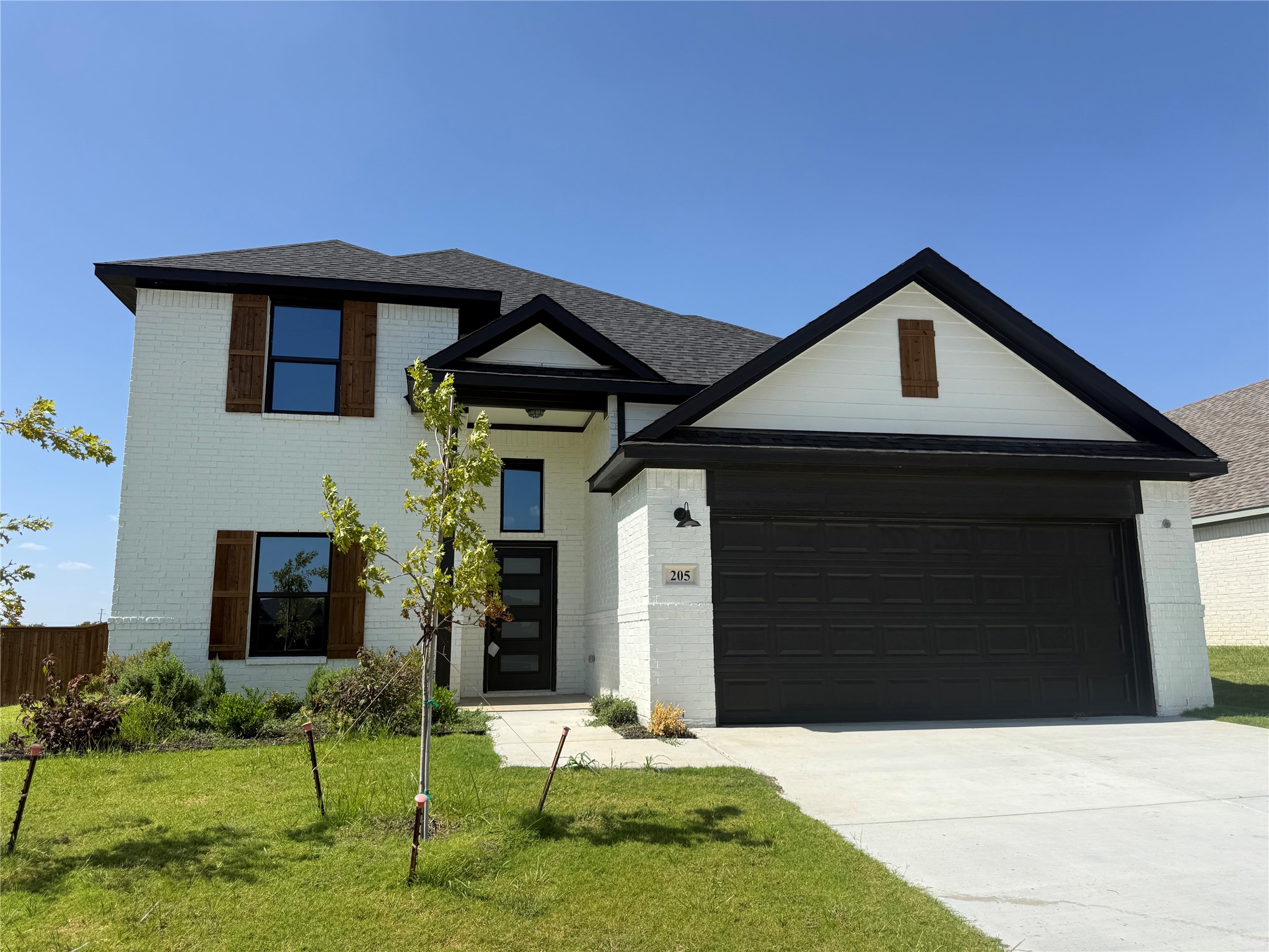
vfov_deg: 56.8
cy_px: 476
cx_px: 634
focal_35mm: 24
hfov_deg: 71.6
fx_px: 880
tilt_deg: +11.1
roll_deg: +0.4
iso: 80
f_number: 1.78
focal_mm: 6.76
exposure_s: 1/5319
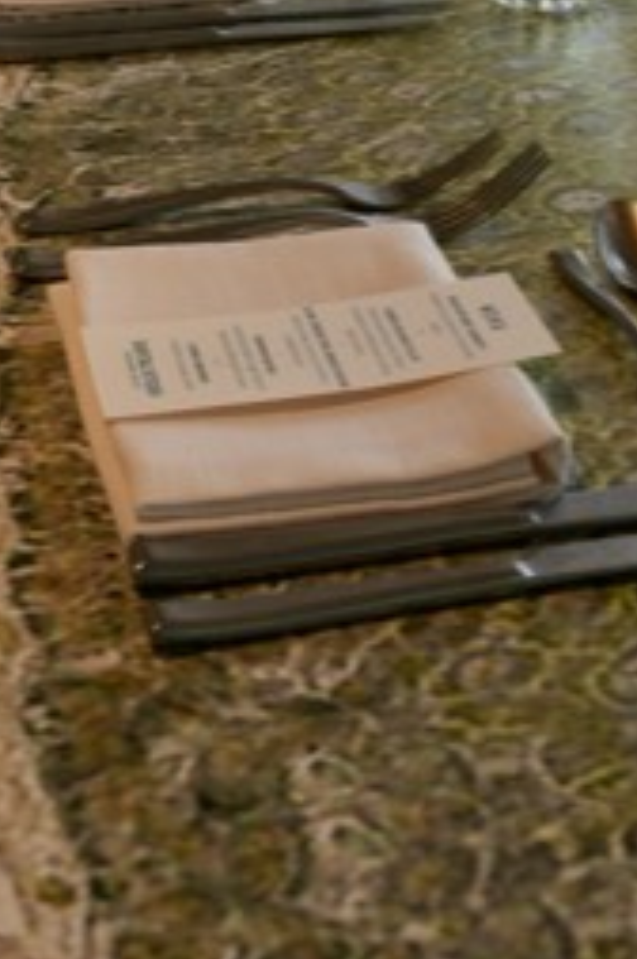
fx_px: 2528
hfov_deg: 14.3
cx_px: 464
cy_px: -432
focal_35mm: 95
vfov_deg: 19.1
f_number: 4
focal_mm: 20
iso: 125
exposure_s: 1/60
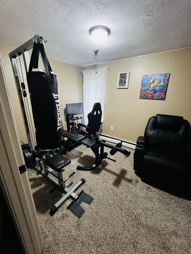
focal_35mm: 13
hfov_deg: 89.9
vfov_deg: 106.2
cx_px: 96
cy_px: 127
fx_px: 96
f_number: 1.8
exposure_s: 1/60
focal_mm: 1.57
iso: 640
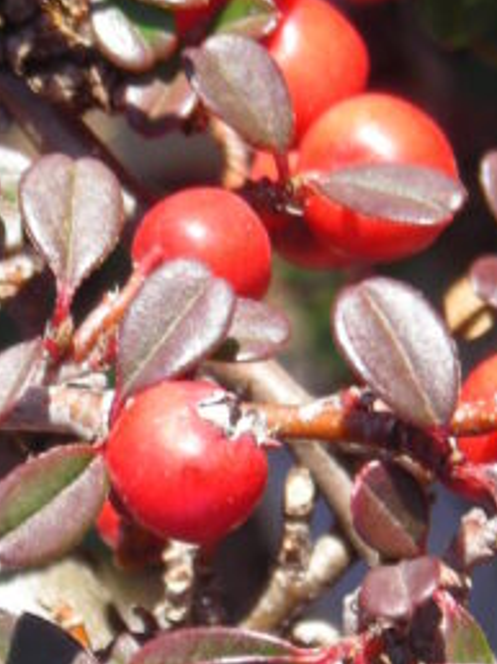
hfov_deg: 5.5
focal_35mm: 270
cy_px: 597
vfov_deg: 7.3
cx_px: 167
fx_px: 5177
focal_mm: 19.2
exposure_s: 1/78.3
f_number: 5.3
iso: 50
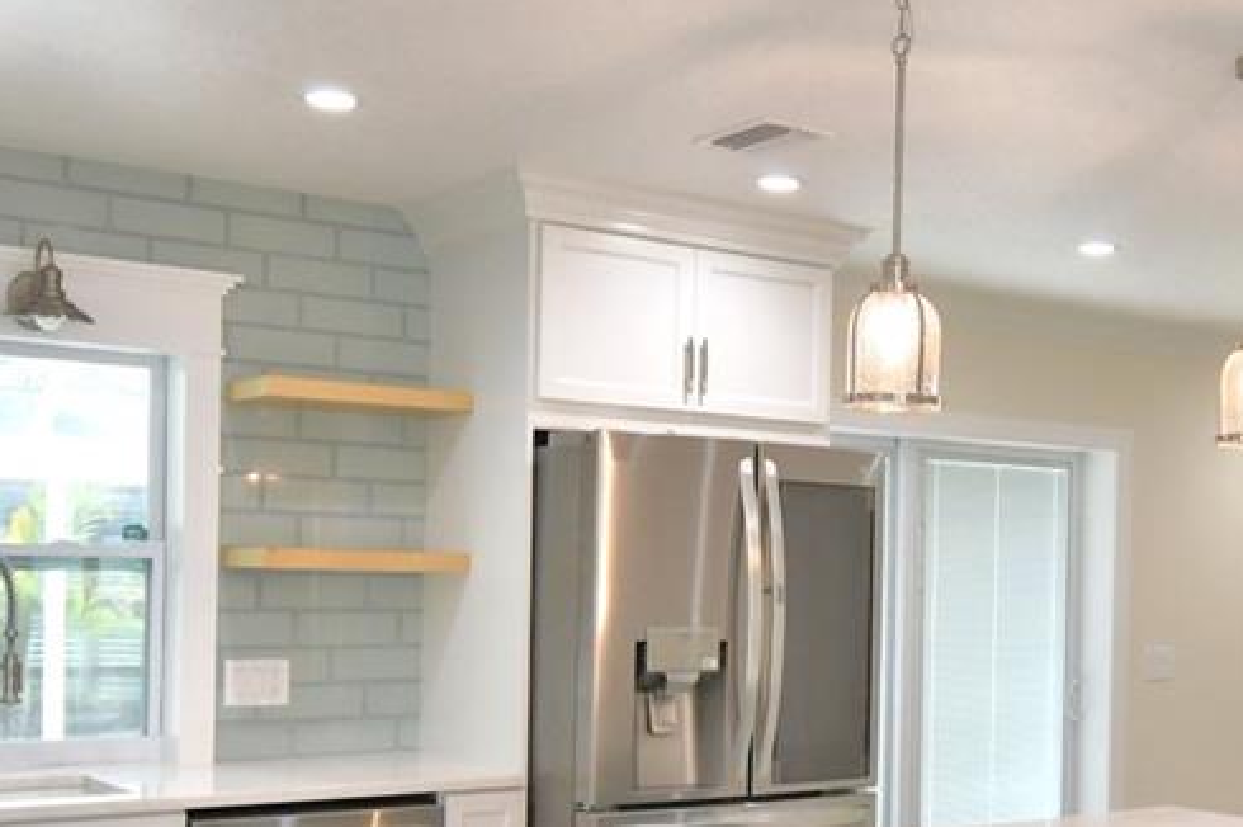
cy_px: 571
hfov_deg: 39.6
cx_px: 890
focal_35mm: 49
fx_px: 1691
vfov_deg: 27.3
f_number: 4.5
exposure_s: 1/125
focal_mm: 10
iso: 400
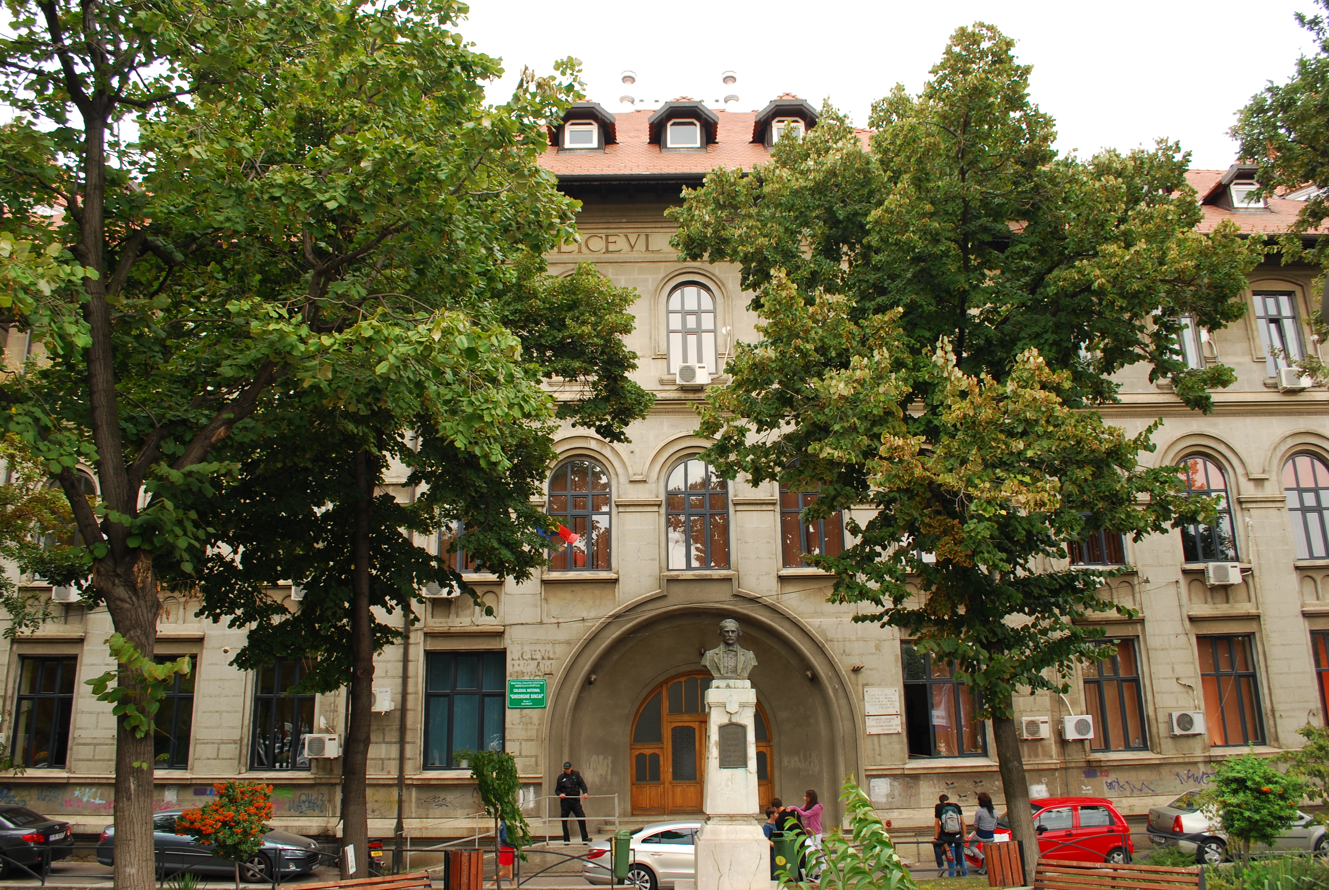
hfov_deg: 67.3
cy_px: 445
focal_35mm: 27
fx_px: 998
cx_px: 664
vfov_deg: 48.0
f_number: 5
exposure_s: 1/80
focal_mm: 18
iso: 100
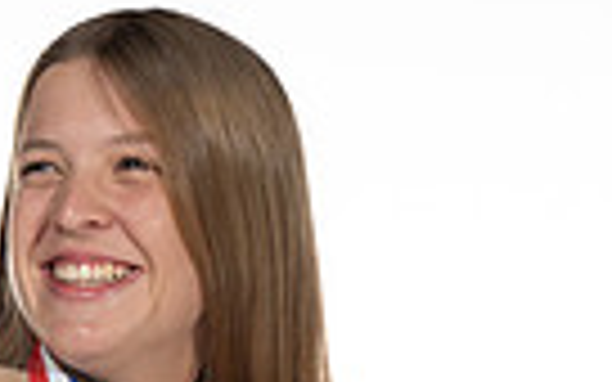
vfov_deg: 6.9
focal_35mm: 179
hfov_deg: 11.6
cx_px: 68
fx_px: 2986
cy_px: 908
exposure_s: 1/250
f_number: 6.3
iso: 400
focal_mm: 53
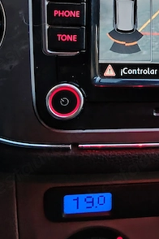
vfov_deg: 29.3
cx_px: 204
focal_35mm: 68
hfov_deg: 18.7
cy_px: 67
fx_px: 450
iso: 2350
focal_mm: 5.25
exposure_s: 1/25
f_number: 1.75
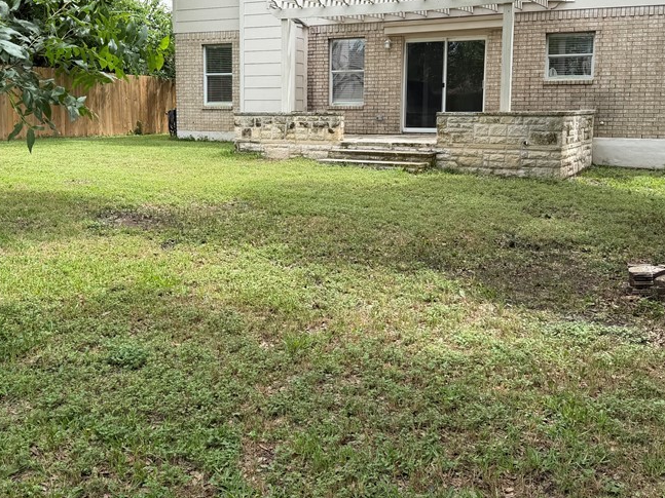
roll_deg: -0.4
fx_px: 730
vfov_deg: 37.4
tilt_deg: -5.9
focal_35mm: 38
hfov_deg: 48.8
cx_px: 286
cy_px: 174
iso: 80
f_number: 1.78
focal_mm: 6.76
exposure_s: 1/1770
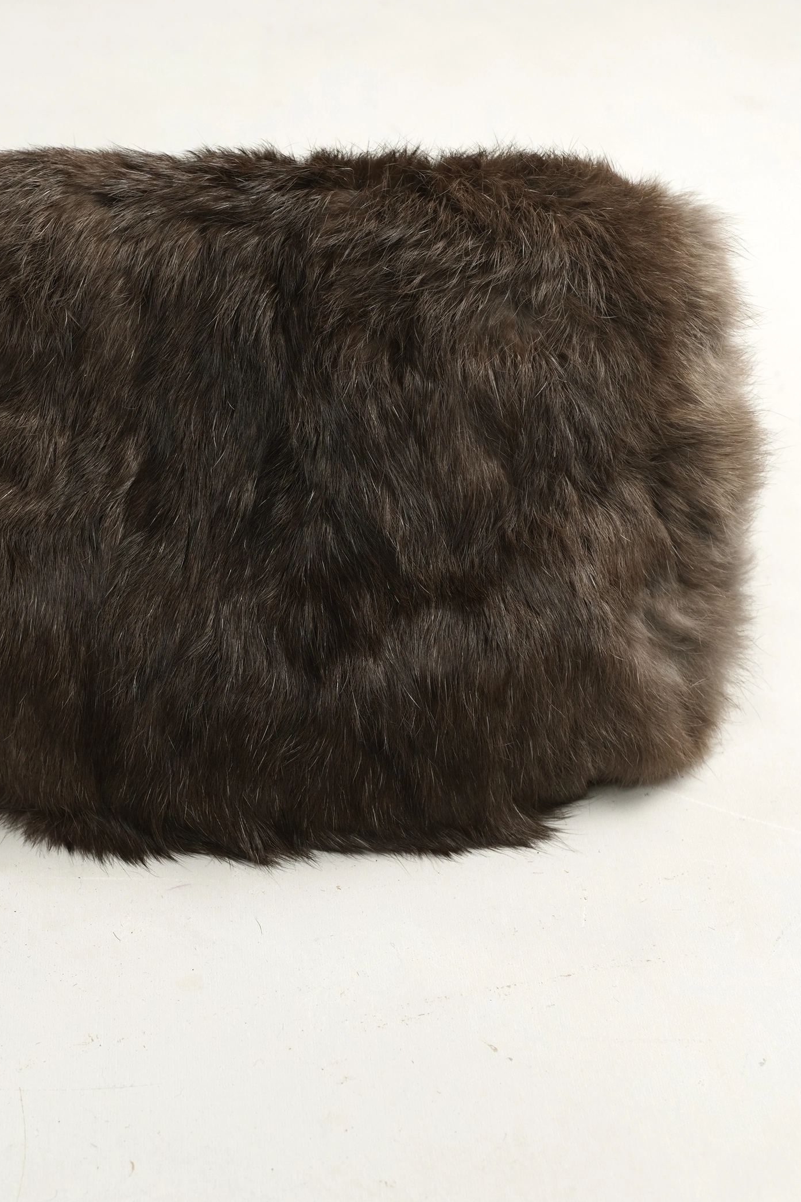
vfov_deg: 30.5
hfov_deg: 20.5
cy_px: 619
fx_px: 2203
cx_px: 267
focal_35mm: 66
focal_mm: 32
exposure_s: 1/80
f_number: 5
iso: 400
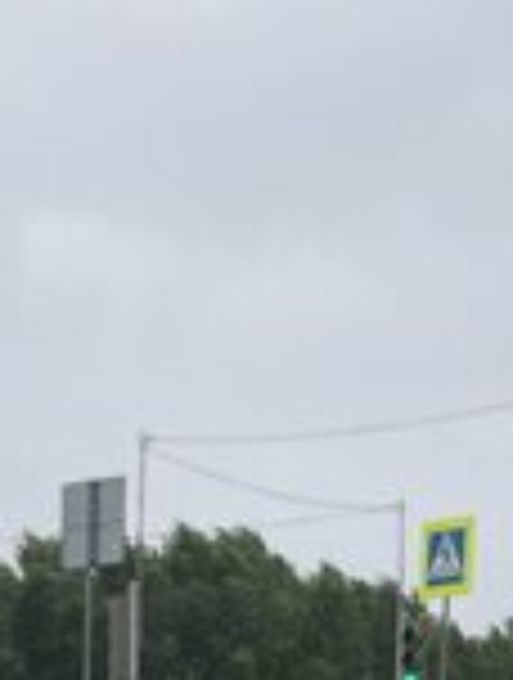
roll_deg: -0.3
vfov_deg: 16.3
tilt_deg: -8.7
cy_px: 1180
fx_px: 2027
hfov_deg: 14.4
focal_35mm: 103
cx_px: 112
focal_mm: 4.2
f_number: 1.6
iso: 50
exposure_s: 1/121
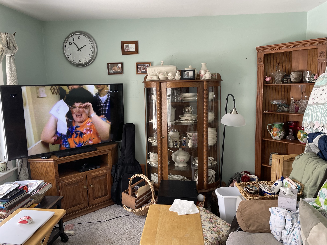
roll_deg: +0.8
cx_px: 164
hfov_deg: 67.3
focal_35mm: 26
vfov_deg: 53.1
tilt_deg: -9.4
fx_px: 246
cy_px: 122
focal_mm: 4.2
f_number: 1.6
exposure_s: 1/60
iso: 125
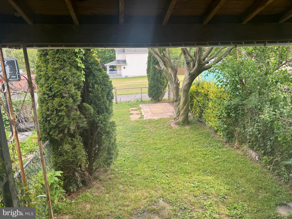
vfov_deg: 56.8
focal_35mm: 24
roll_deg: +0.9
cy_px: 110
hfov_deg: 71.6
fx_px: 202
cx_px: 146
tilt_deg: -13.5
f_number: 1.78
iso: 80
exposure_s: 1/615
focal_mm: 6.76
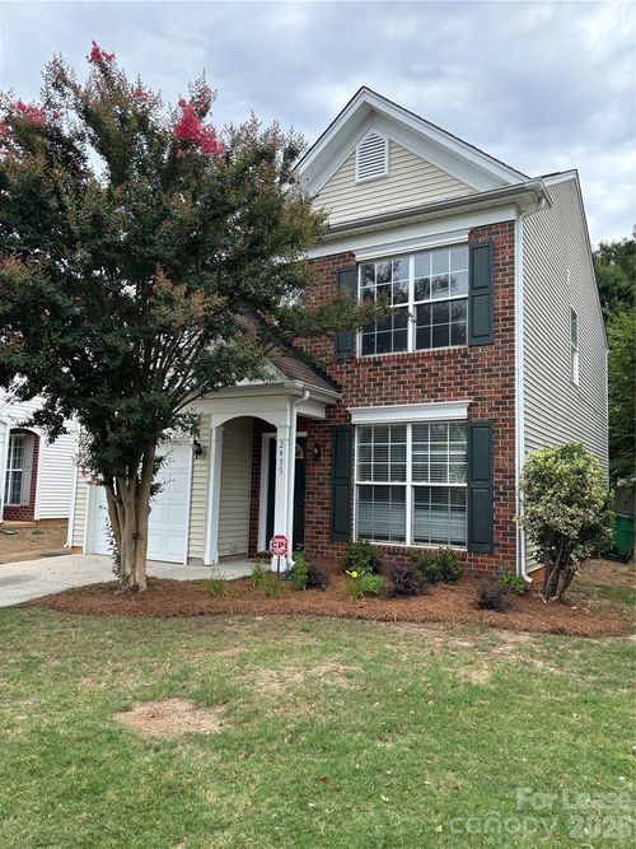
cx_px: 318
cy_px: 424
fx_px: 637
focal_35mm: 26
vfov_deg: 67.3
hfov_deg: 53.0
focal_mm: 5.96
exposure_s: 1/1418
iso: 50
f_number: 1.6
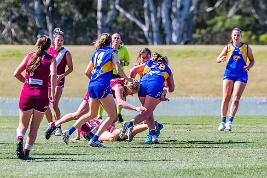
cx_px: 131
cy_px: 85
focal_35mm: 532
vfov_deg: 2.6
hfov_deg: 3.9
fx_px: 3947
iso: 800
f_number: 7.1
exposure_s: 1/1600
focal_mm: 420
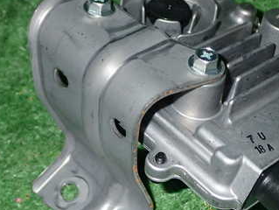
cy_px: 110
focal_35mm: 77
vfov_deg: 19.2
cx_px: 184
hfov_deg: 25.2
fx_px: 621
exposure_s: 1/40
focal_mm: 7.31
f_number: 8
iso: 320
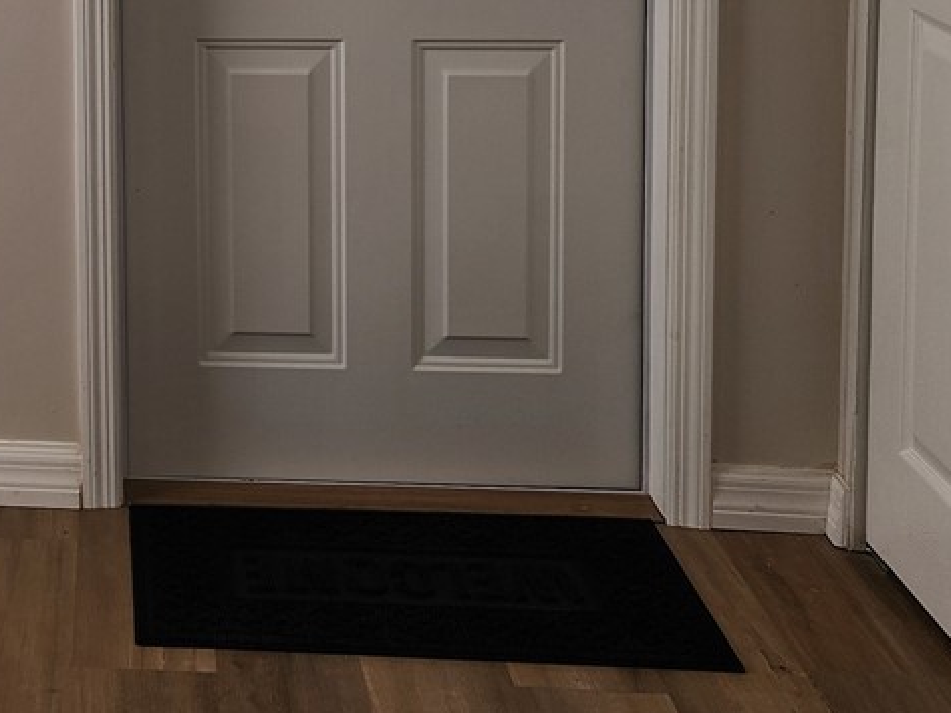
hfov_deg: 23.0
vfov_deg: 18.0
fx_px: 2143
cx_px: -189
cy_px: -135
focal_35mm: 78
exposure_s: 1/183
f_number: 1.8
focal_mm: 6.4
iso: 12
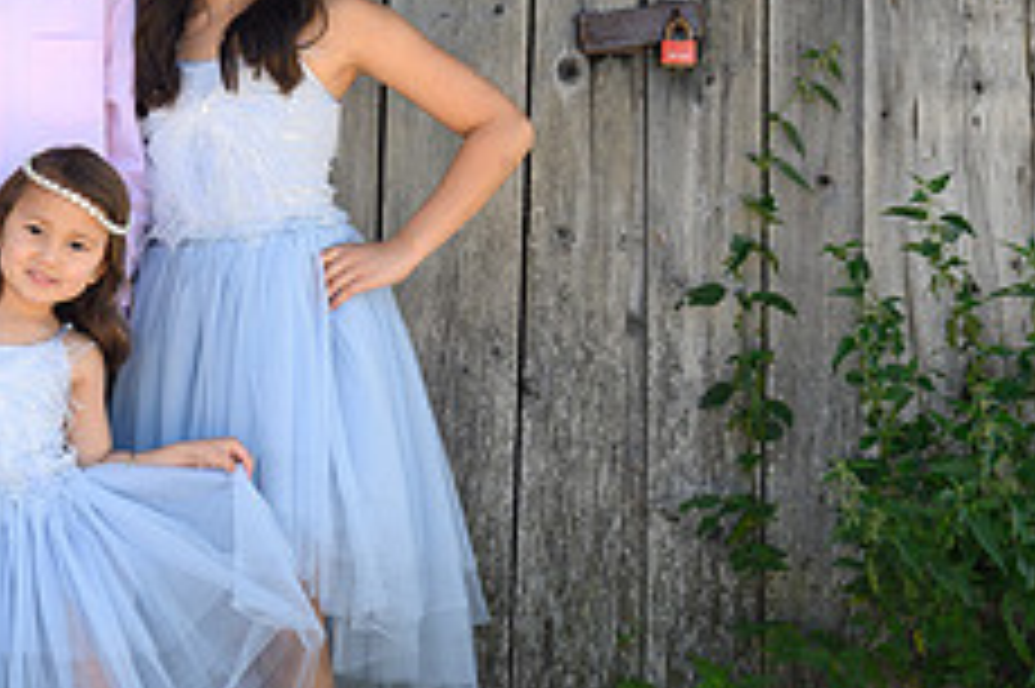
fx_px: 3476
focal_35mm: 121
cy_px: 297
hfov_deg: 16.4
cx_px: -104
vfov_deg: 11.3
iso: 160
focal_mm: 48
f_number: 5
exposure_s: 1/100
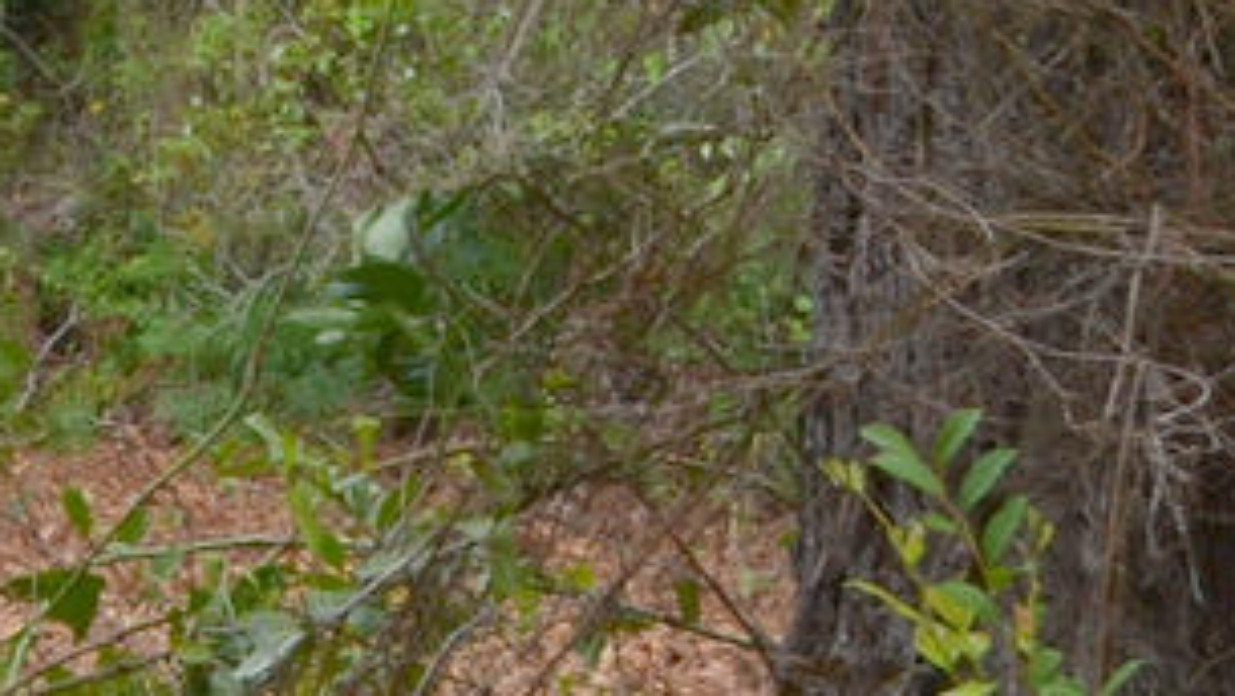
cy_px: -221
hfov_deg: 9.3
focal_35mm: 214
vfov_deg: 5.6
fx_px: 7012
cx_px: -1466
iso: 100
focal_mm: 26
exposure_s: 1/160
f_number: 6.3
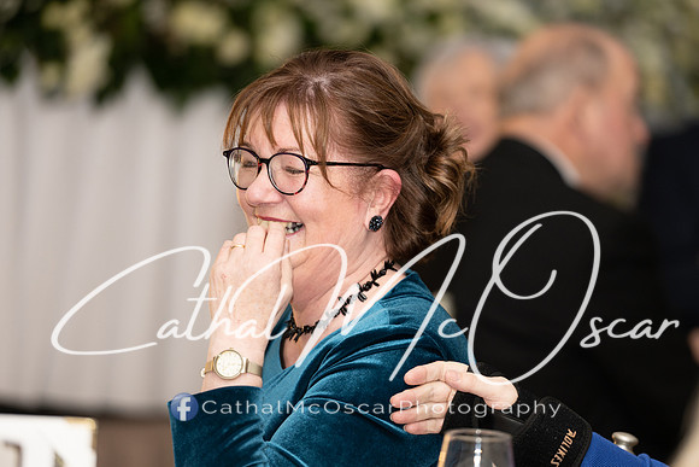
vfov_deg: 6.1
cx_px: 395
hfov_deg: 9.1
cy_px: 203
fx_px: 4393
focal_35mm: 226
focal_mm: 200
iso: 400
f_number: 2.8
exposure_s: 1/160
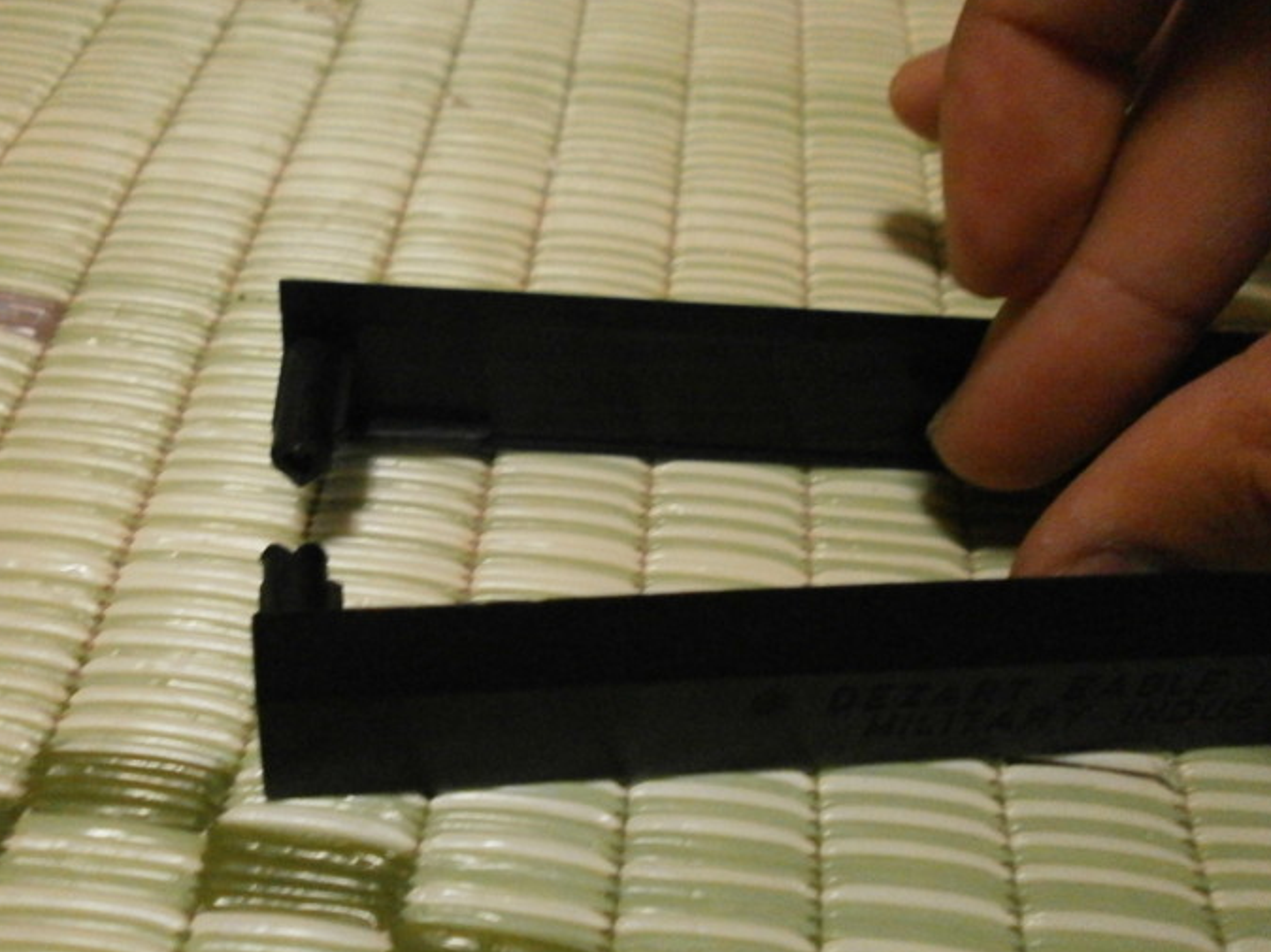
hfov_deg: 48.8
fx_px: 1395
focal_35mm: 38
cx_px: 543
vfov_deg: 37.7
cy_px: 466
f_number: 3.1
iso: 800
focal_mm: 5.8
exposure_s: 1/40
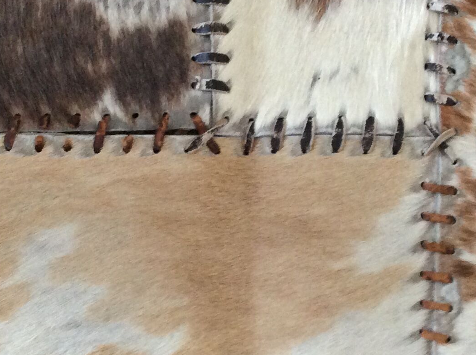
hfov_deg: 24.8
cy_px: 259
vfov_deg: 18.5
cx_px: 248
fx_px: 1085
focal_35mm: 79
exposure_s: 1/25
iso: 160
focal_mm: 3.3
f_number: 2.4
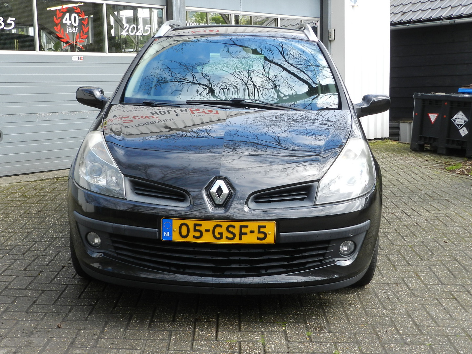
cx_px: 236
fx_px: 627
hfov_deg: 41.2
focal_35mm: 46
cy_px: 177
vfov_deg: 31.5
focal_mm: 8.1
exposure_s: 1/200
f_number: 4.2
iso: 160
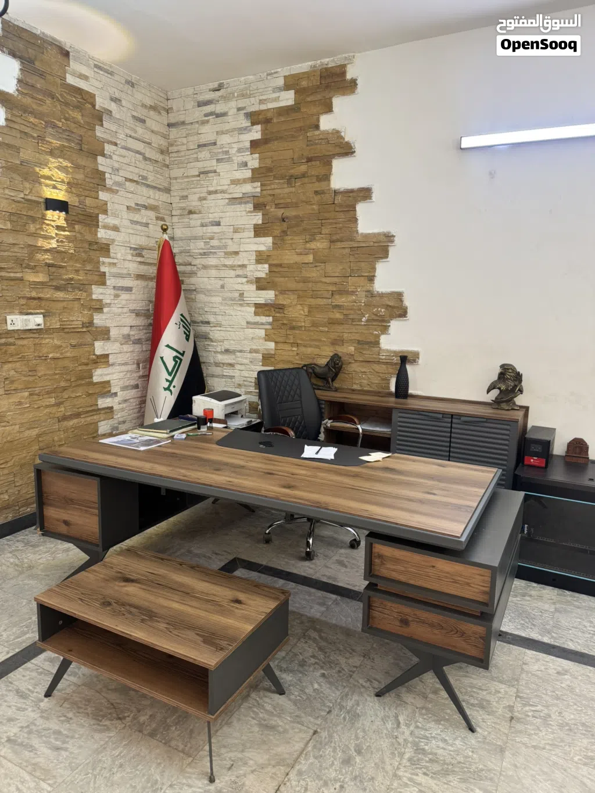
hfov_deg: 56.8
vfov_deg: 71.6
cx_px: 298
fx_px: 550
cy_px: 396
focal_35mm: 24
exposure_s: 1/100
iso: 200
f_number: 1.78
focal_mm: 6.76
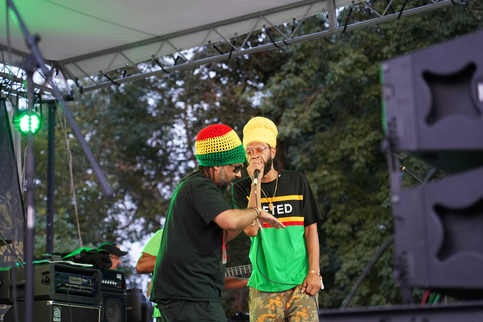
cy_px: 161
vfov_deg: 13.0
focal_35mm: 105
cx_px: 242
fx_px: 1409
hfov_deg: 19.5
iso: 3200
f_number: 4
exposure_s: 1/160
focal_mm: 105
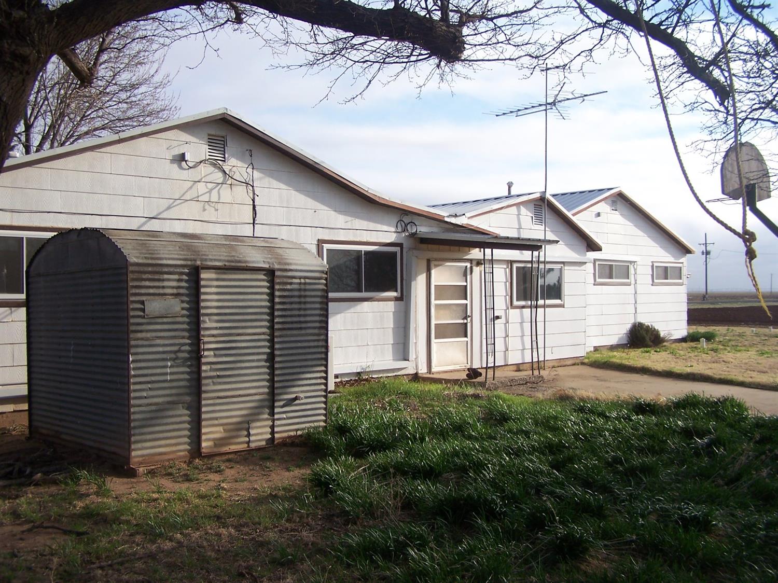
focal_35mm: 38
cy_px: 292
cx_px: 389
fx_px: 854
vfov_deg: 37.7
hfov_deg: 49.0
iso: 80
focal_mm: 6.3
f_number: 2.8
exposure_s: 1/1000
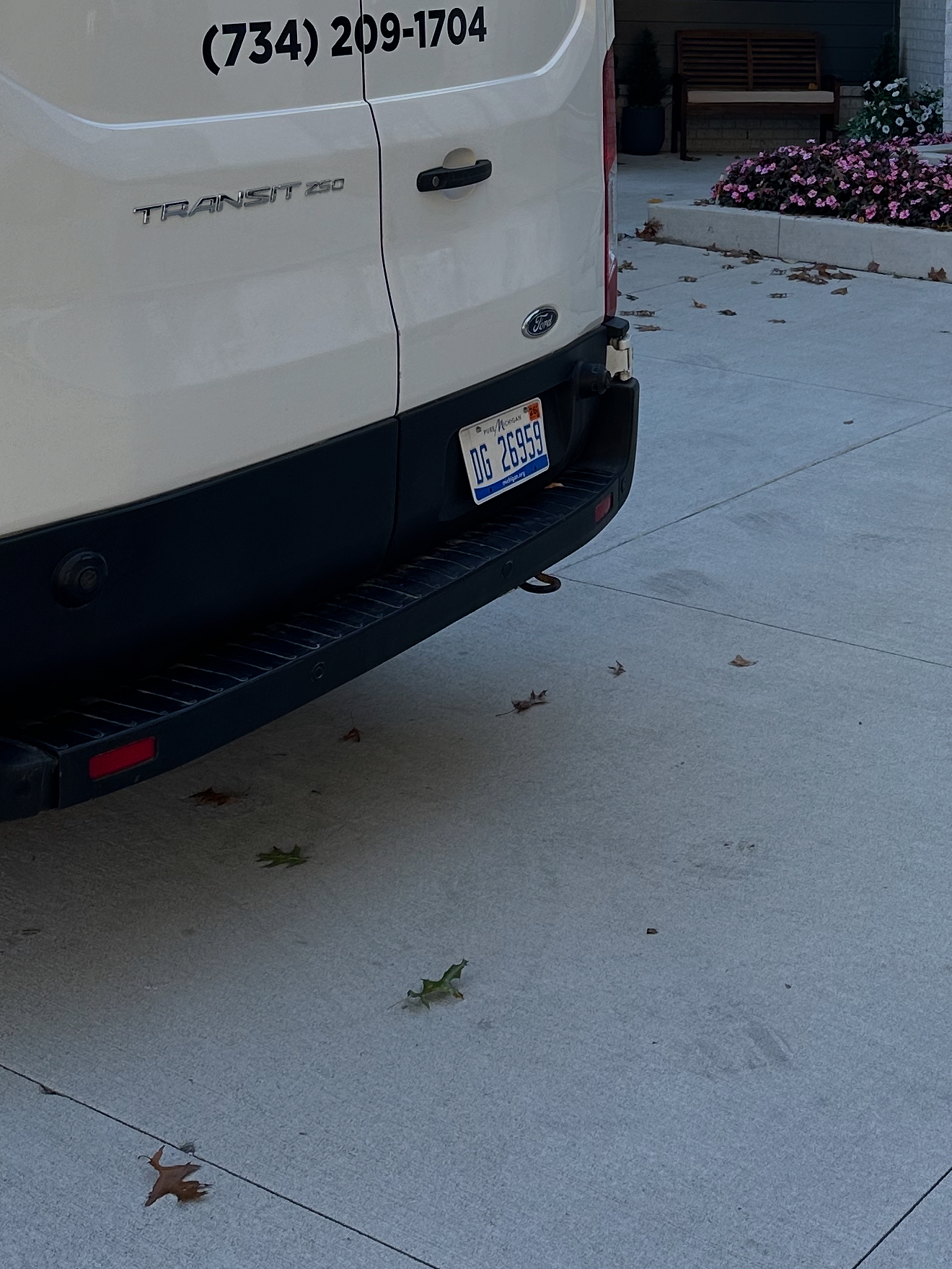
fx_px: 2016
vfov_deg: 33.0
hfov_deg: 25.6
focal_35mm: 55
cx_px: 887
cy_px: 102
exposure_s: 1/583
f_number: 1.78
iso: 80
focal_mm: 6.86
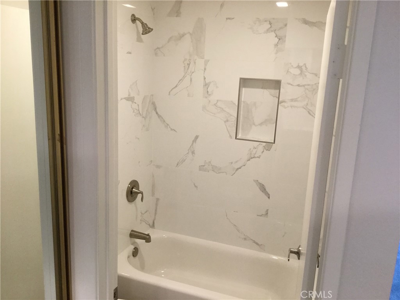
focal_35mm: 31
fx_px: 358
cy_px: 150
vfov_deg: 45.4
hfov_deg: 58.4
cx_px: 200
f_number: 2.4
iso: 80
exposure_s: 1/30
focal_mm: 3.3
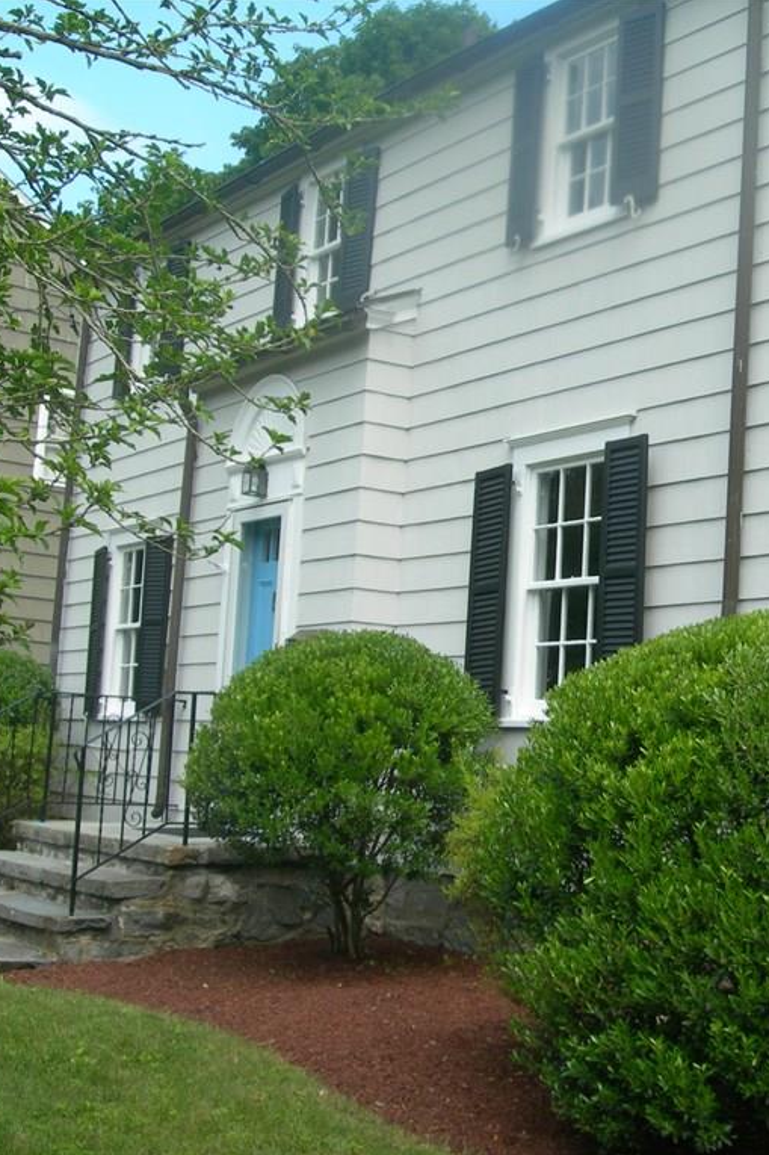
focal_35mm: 53
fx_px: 1699
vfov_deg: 37.5
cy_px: 578
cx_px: 607
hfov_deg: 25.1
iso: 50
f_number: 4.8
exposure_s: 1/183
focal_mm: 7.8
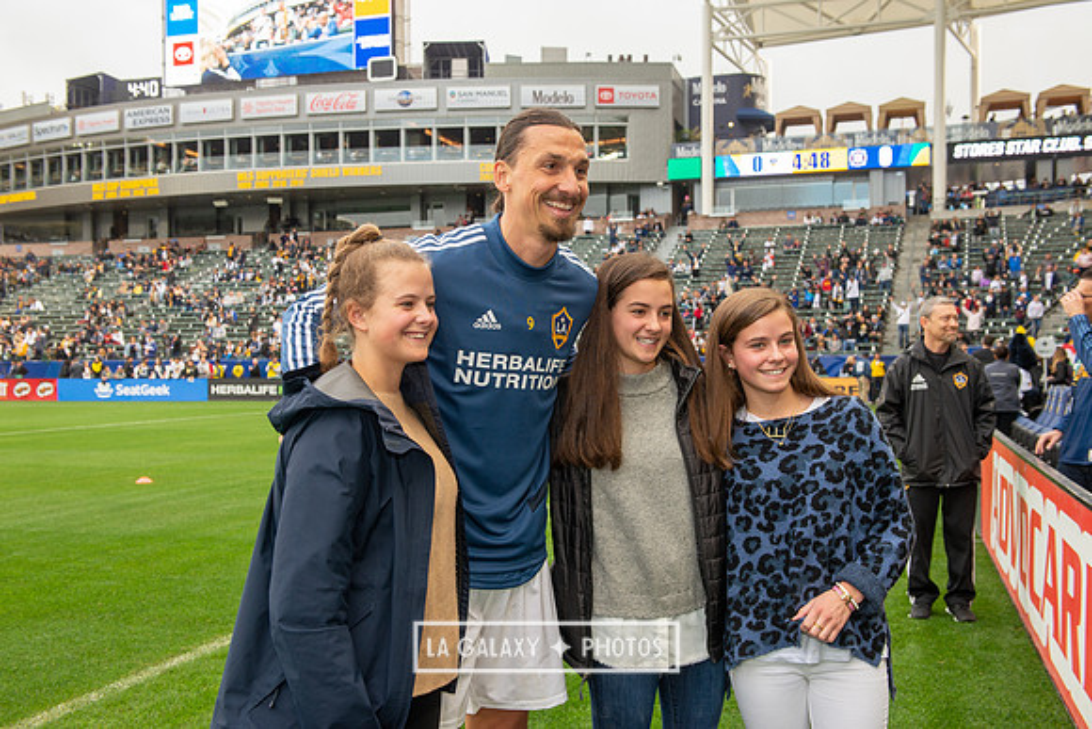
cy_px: 364
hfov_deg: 53.1
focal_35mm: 36
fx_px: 1092
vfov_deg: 36.9
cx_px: 546
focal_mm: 36
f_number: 6.3
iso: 500
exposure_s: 1/160
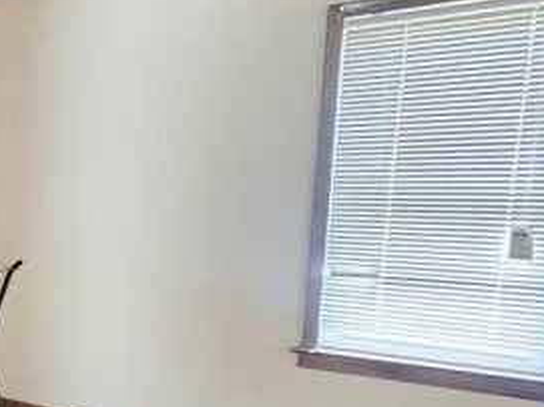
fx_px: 503
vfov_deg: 44.0
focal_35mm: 32
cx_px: -111
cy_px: 229
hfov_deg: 40.0
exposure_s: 1/24
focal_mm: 2.2
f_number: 2.2
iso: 2500
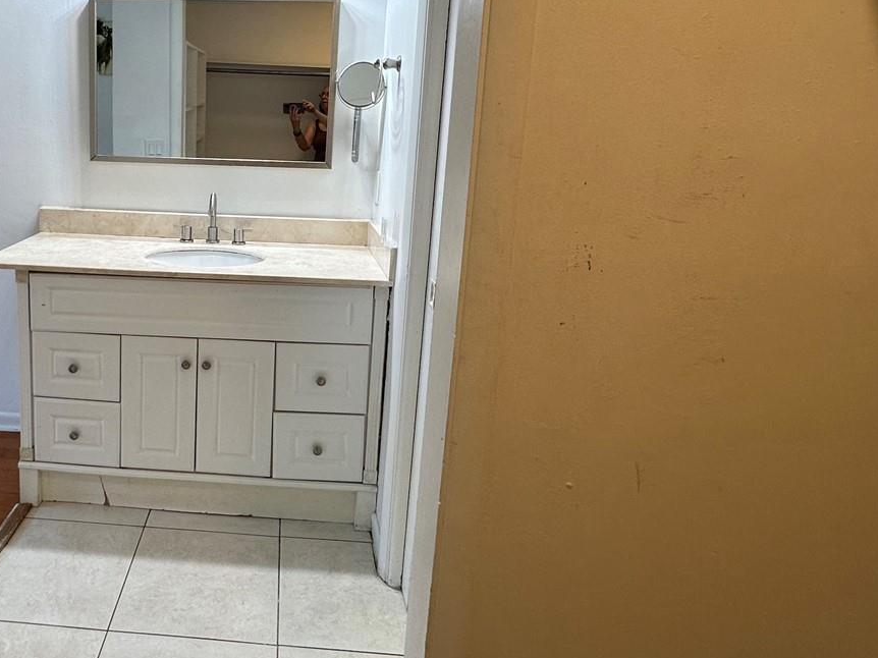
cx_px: 237
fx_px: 659
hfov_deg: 64.0
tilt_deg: -8.1
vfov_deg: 52.0
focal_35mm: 26
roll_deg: -2.1
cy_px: 217
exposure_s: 1/120
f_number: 2.2
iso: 100
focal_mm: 2.22
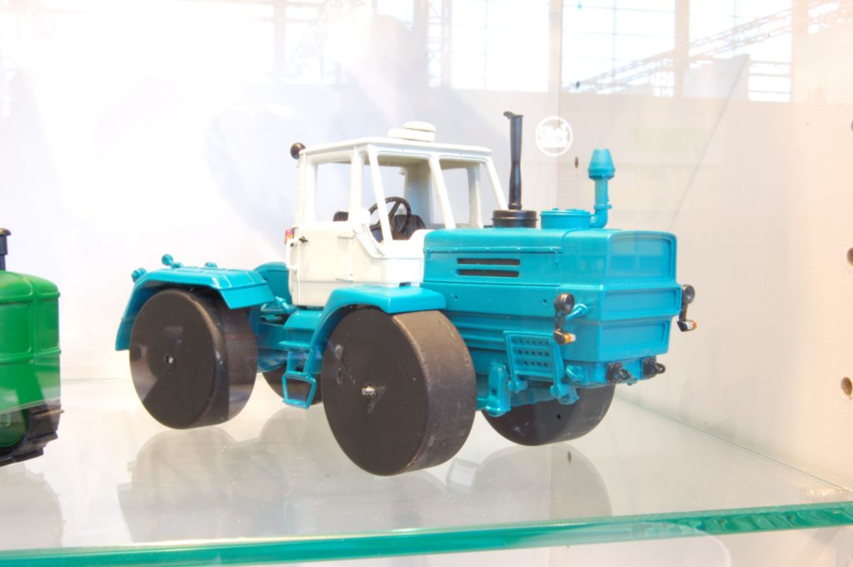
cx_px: 426
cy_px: 284
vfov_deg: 28.9
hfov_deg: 42.4
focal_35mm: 46
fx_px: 1101
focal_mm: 31
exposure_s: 2
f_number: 25
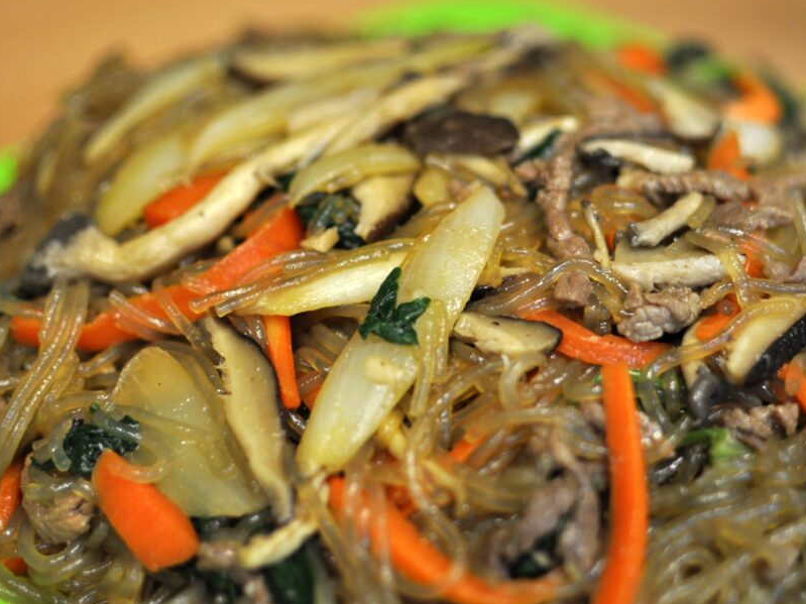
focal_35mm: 65
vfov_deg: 22.7
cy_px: 315
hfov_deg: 29.9
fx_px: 1504
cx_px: 494
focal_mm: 35
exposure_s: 1/200
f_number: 1.8
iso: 640
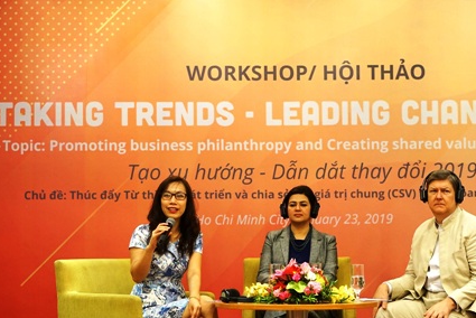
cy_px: 183
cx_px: 289
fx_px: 1694
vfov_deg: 10.7
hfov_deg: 16.0
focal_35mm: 128
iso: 1600
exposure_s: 1/160
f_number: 2.5
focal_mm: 85
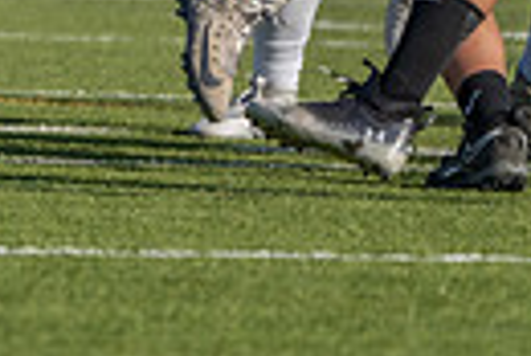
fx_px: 26358
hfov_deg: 1.2
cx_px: -315
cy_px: -350
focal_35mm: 1785
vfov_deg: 0.8
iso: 160
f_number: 5.6
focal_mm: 400
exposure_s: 1/1250
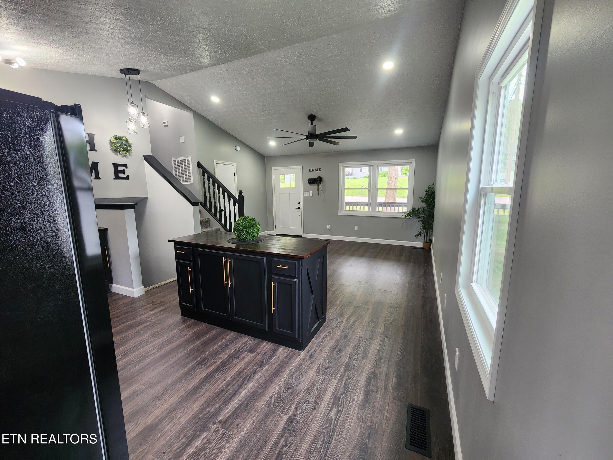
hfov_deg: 106.2
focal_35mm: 13
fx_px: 230
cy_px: 230
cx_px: 306
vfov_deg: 89.9
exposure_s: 1/60
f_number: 2.2
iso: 200
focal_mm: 2.2
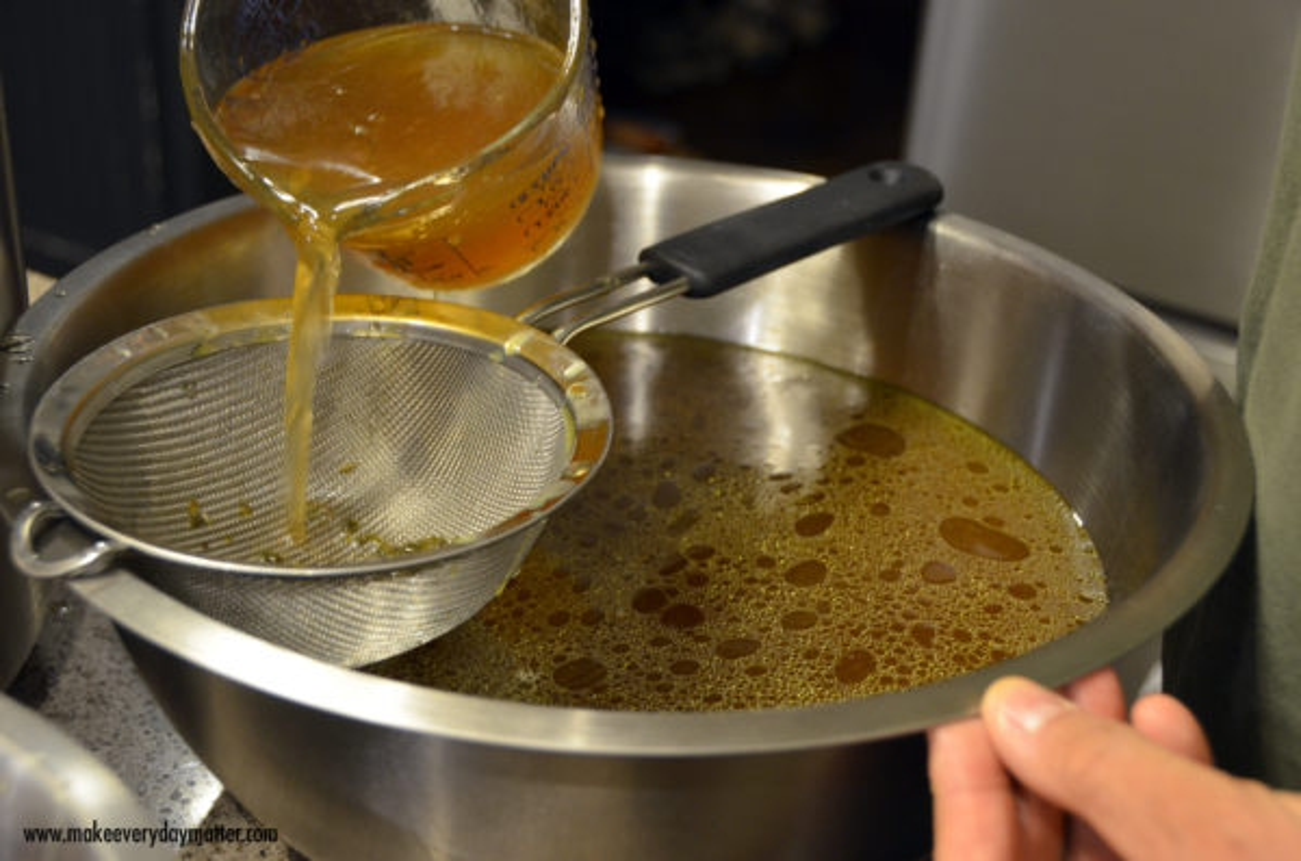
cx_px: 650
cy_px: 430
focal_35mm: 60
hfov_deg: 33.5
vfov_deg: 22.5
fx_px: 2163
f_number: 5.6
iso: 1100
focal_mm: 40
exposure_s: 1/30
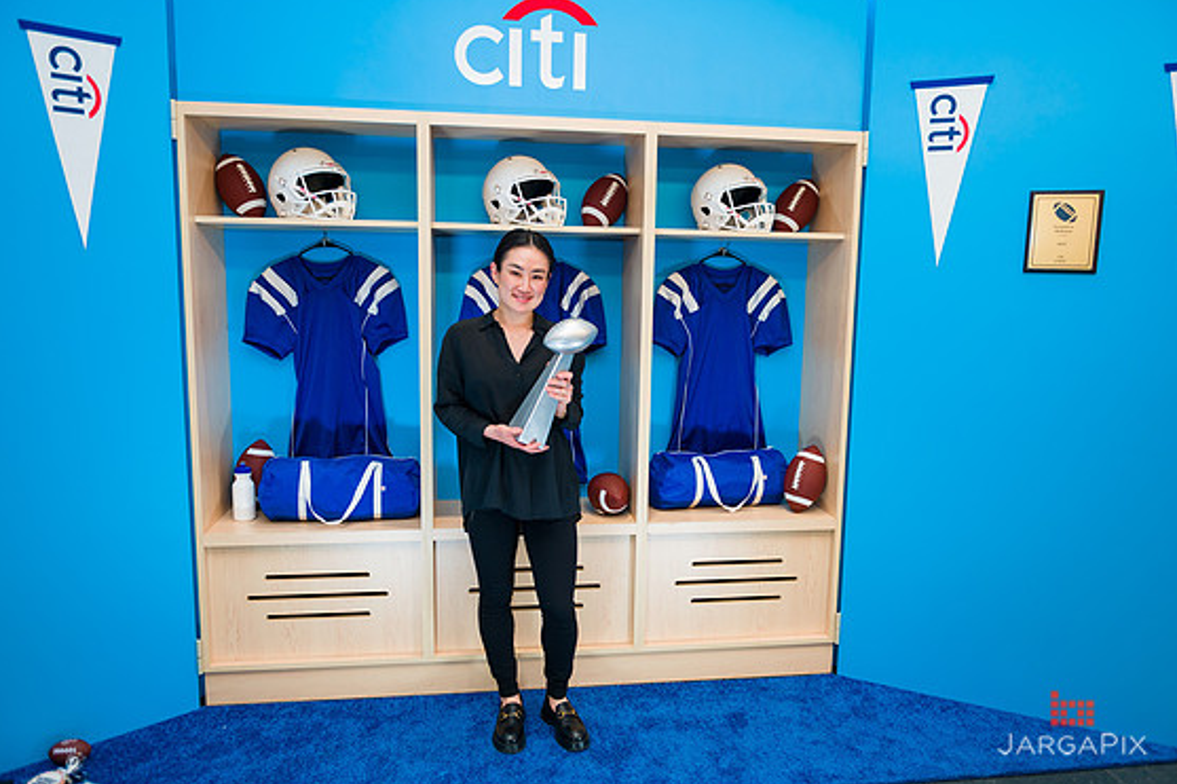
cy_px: 393
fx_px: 817
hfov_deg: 71.5
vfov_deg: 51.3
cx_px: 587
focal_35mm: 25
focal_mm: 24
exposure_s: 1/200
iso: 400
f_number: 3.2
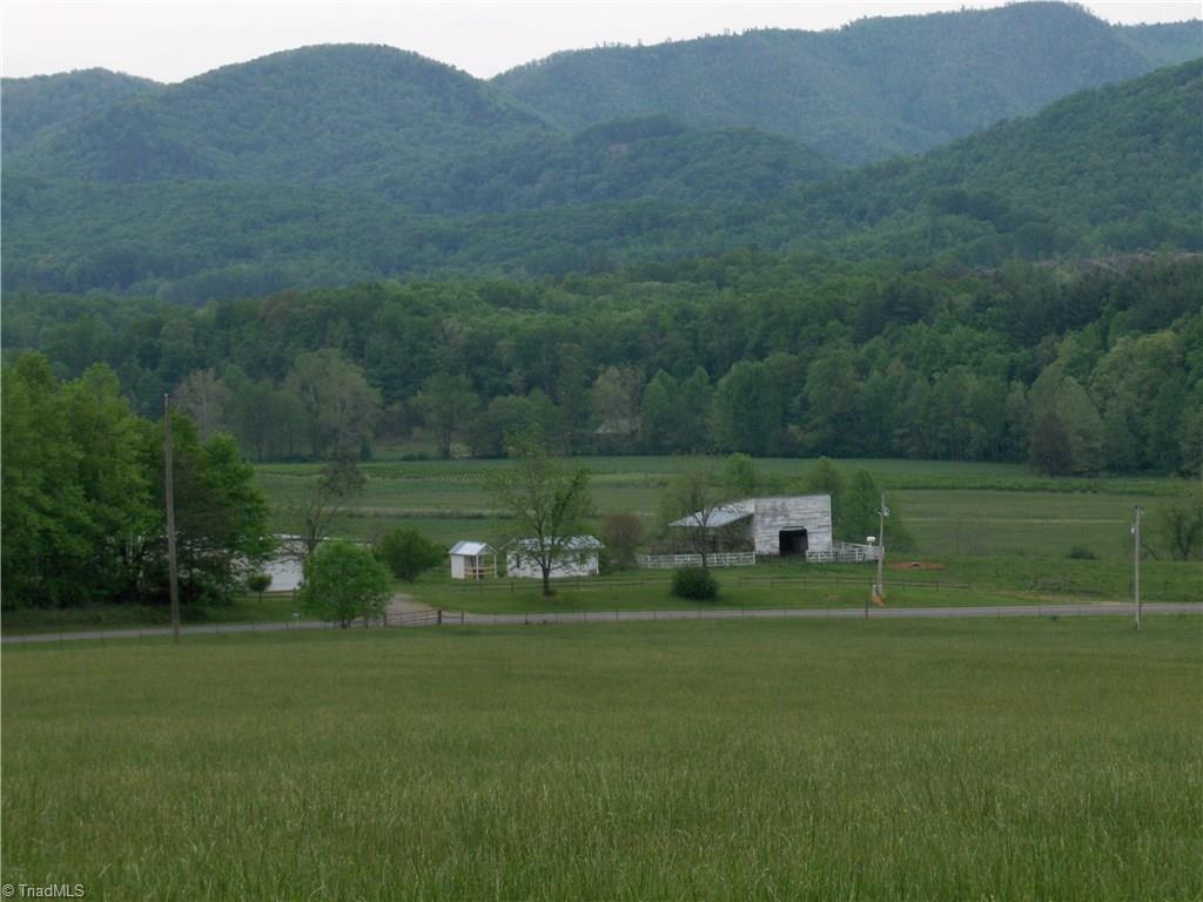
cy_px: 451
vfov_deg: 14.2
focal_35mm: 104
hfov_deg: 18.9
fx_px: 3614
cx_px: 602
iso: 180
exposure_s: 1/322
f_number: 5
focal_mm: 22.5
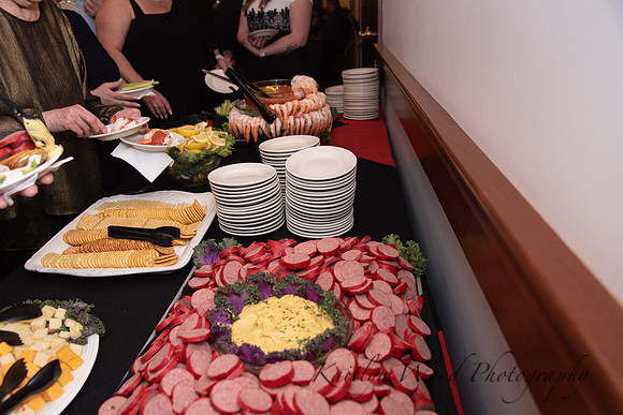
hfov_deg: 61.9
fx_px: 519
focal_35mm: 30
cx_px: 312
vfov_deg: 43.6
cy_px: 208
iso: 800
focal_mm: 30
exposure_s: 1/200
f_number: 4
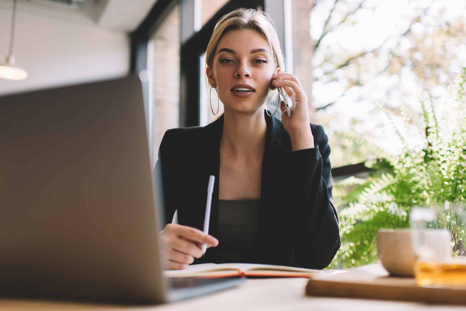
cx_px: 233
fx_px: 453
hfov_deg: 54.4
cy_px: 156
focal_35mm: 35
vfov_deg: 37.9
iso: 100
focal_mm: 35
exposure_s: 1/200
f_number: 2
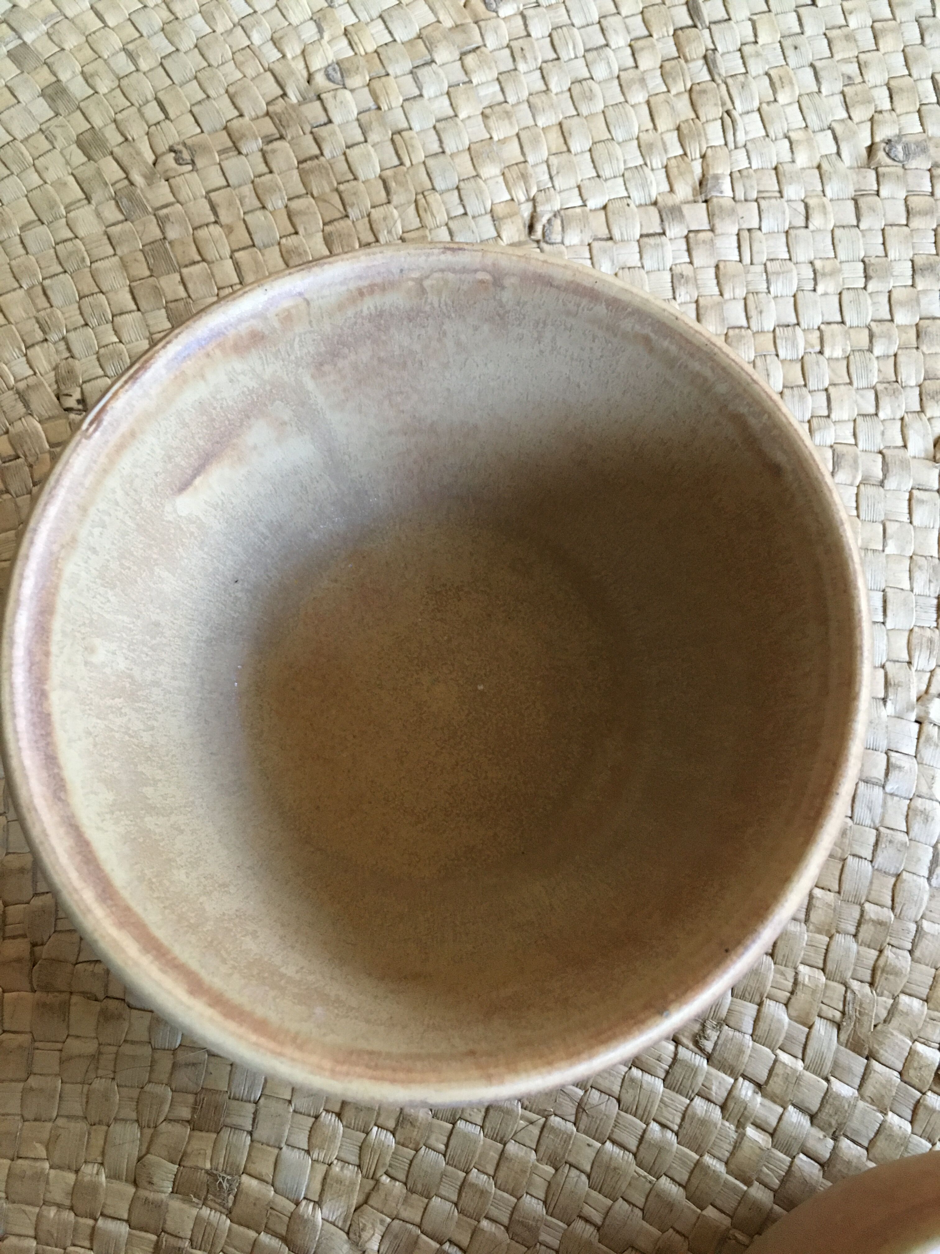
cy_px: 627
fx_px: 1050
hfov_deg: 48.2
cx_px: 470
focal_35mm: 29
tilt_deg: -76.9
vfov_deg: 61.7
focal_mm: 4.15
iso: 200
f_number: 2.2
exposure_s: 1/17
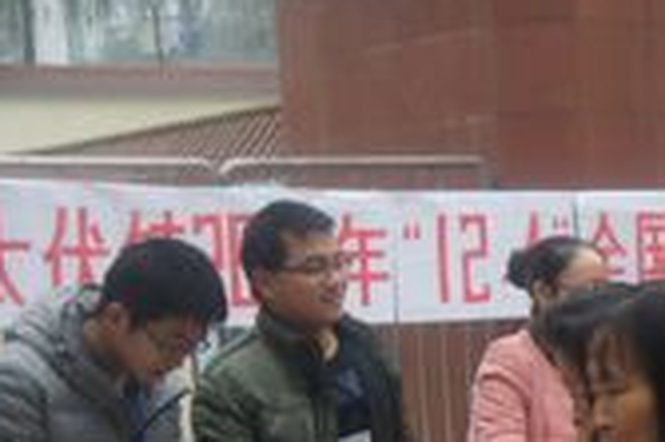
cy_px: 456
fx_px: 1827
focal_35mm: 99
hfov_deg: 19.3
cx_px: 824
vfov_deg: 13.6
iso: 320
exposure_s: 1/40
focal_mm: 22
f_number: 4
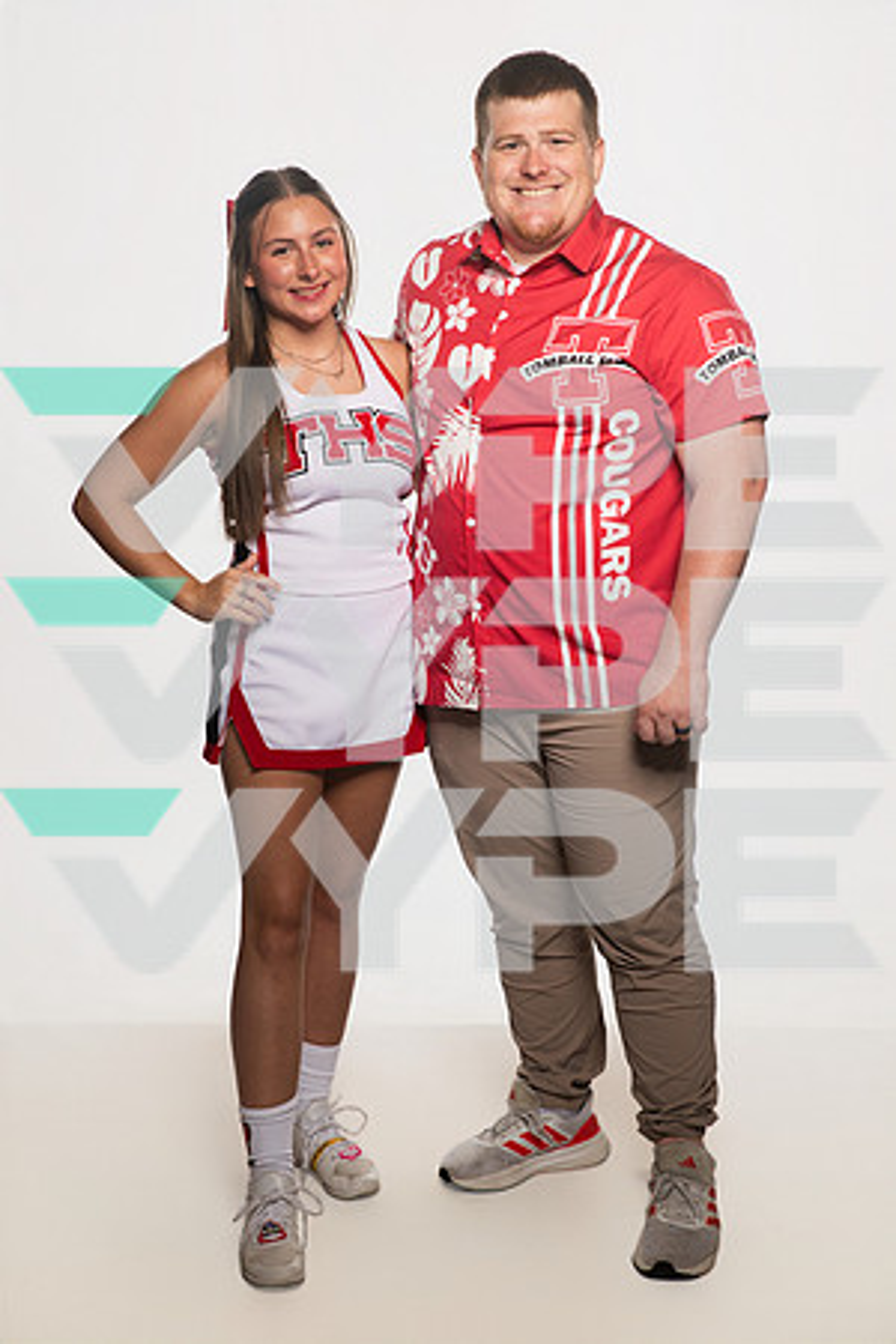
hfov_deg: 21.9
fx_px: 2314
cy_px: 672
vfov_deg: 32.4
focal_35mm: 62
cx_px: 448
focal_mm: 62
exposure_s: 1/200
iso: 500
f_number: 6.3
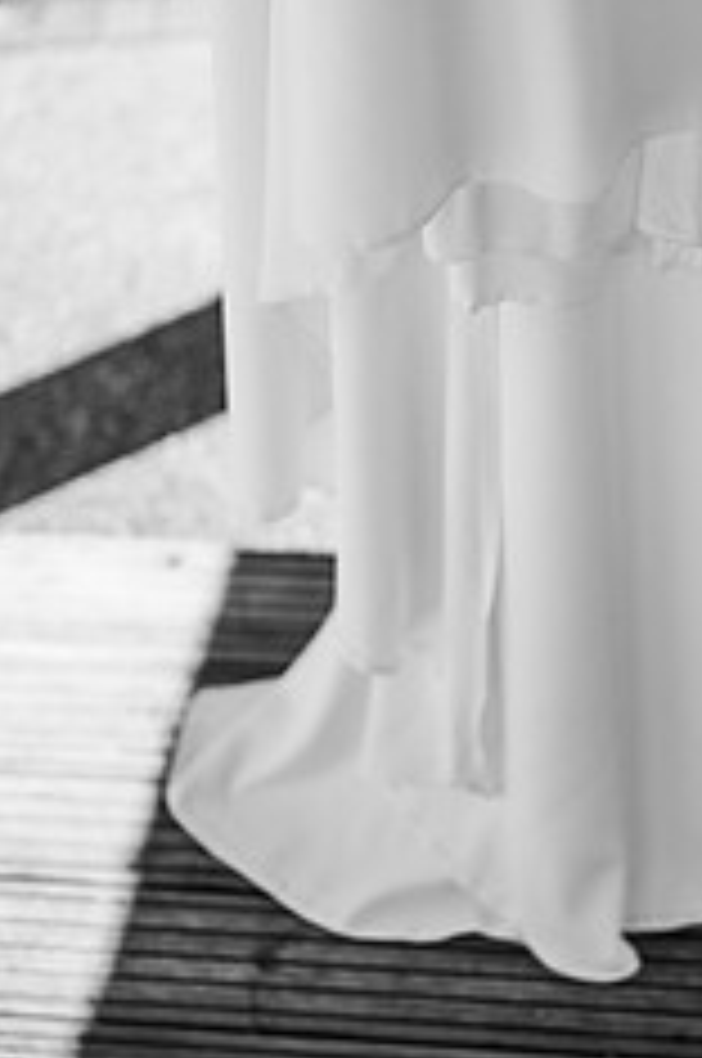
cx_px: 511
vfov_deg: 30.1
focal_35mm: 67
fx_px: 1965
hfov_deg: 20.1
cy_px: 450
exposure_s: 1/4000
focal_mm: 35
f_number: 1.8
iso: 100
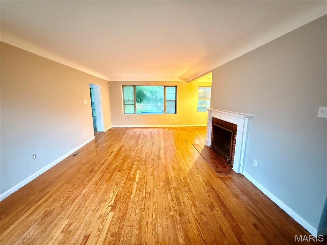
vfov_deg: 85.7
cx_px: 164
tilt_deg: -9.5
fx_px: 132
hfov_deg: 102.1
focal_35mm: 14
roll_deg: +0.4
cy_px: 122
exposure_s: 1/30
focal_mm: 2.22
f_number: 2.2
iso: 1600
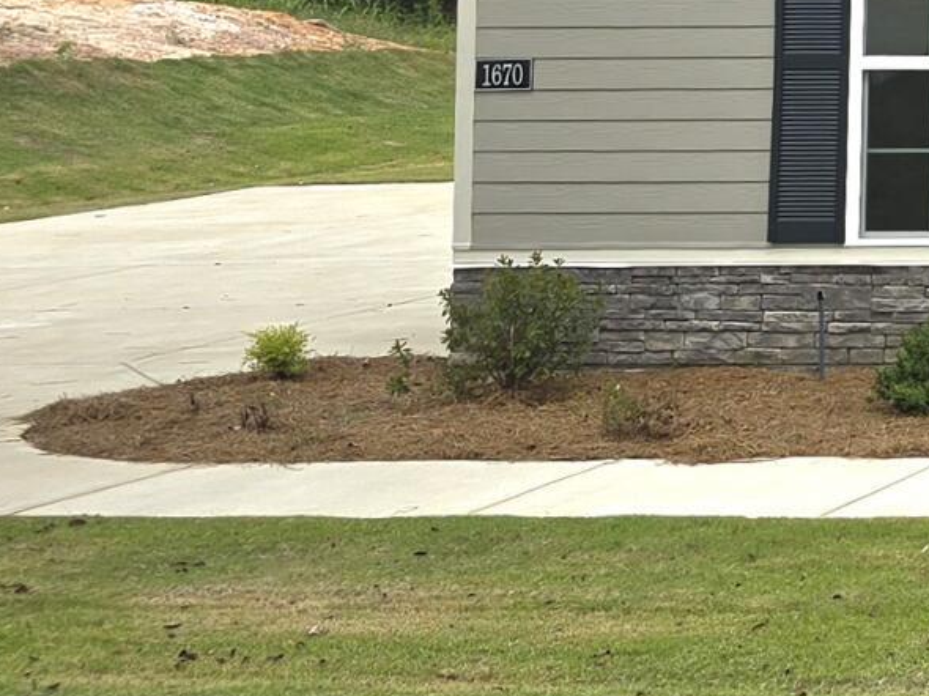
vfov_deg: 12.2
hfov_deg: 12.9
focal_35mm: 117
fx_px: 3139
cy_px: -281
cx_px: 2225
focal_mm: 6.3
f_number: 1.7
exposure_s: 1/714
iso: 12
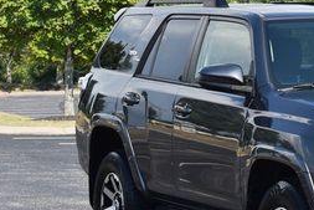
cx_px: 388
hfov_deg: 11.1
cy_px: 99
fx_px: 1588
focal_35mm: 182
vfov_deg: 7.6
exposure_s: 1/250
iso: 110
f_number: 8
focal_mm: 48
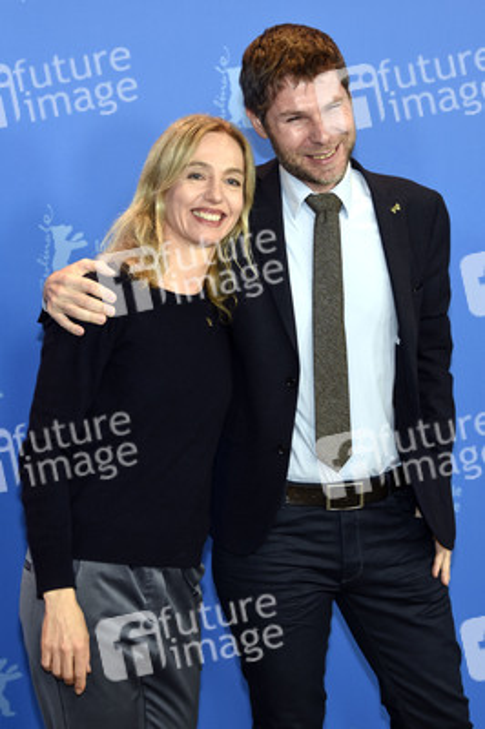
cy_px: 364
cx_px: 242
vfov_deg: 19.5
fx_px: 2125
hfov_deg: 13.0
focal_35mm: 105
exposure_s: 1/250
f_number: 3.2
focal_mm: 70
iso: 640
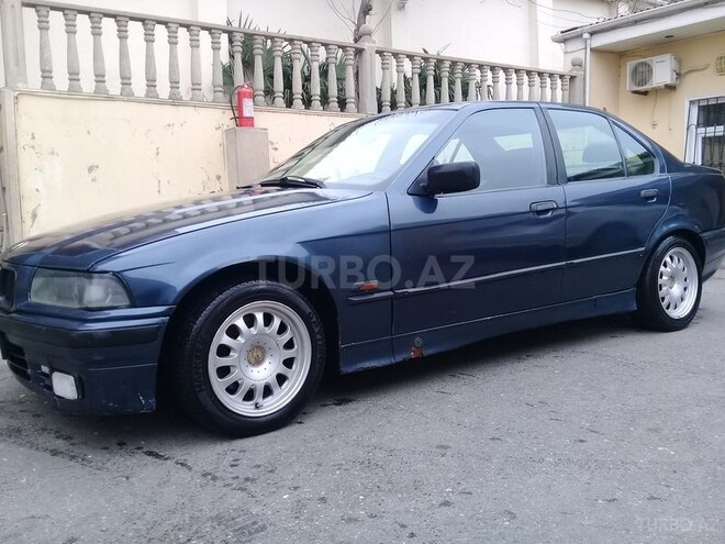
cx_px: 362
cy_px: 272
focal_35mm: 31
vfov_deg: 45.4
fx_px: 649
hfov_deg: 58.4
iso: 50
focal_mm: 3.3
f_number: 2.2
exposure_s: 1/140
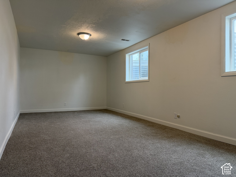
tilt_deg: -0.4
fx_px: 164
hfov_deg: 71.6
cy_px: 88
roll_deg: -0.2
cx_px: 118
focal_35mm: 24
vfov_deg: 56.8
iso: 250
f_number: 1.78
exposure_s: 1/120
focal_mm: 6.76
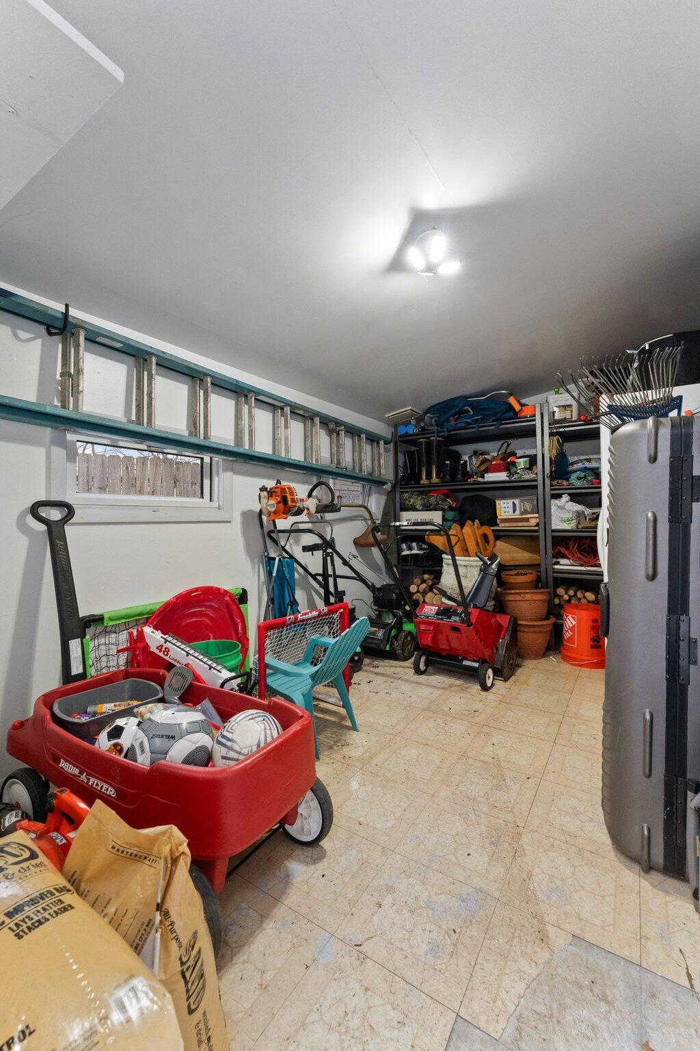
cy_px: 526
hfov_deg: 81.2
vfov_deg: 104.3
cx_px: 350
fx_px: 408
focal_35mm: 14
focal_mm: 14
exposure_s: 1/40
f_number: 9
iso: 3200
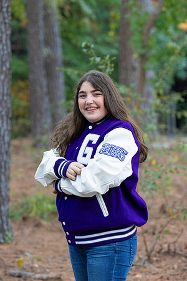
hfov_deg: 10.2
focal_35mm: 135
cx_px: 94
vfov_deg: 15.2
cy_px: 140
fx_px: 1052
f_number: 5
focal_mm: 135
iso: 800
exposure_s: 1/80
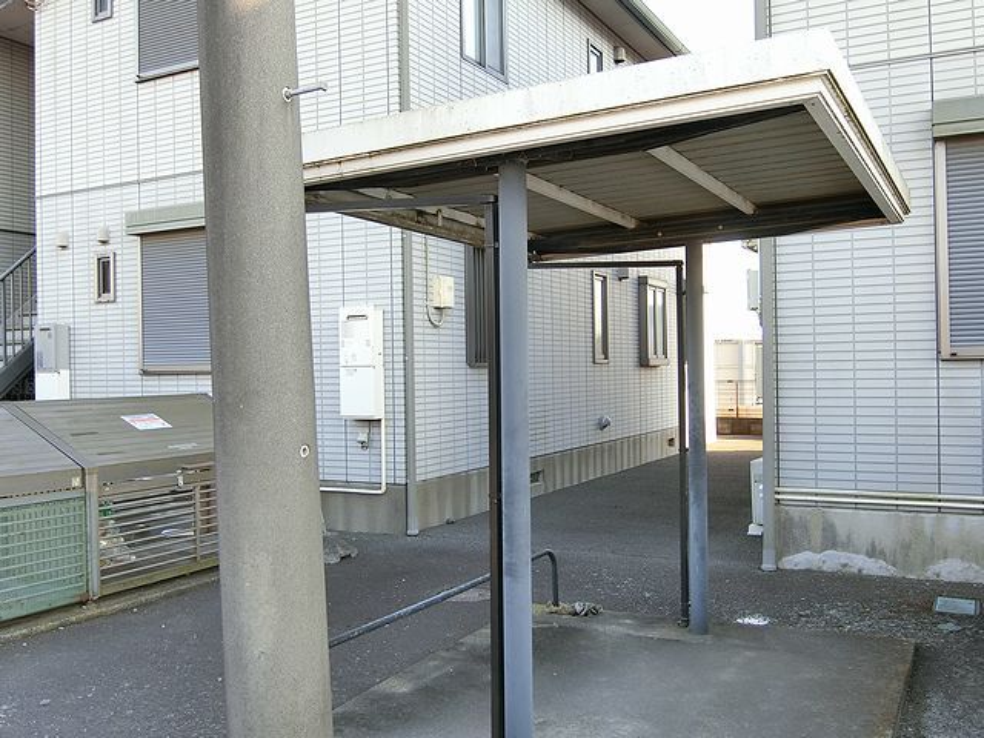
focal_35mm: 34
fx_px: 966
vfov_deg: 41.8
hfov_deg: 54.0
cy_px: 369
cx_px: 492
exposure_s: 1/125
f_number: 3.4
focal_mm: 7.2
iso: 160
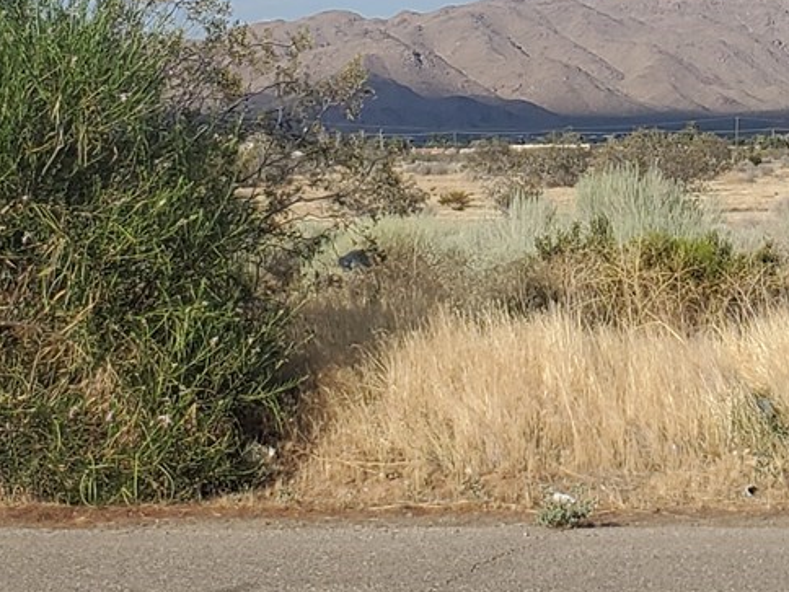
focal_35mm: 55
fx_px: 1254
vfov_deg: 25.1
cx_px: 701
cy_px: -24
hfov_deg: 33.2
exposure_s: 1/1915
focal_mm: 4.3
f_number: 2.4
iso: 50
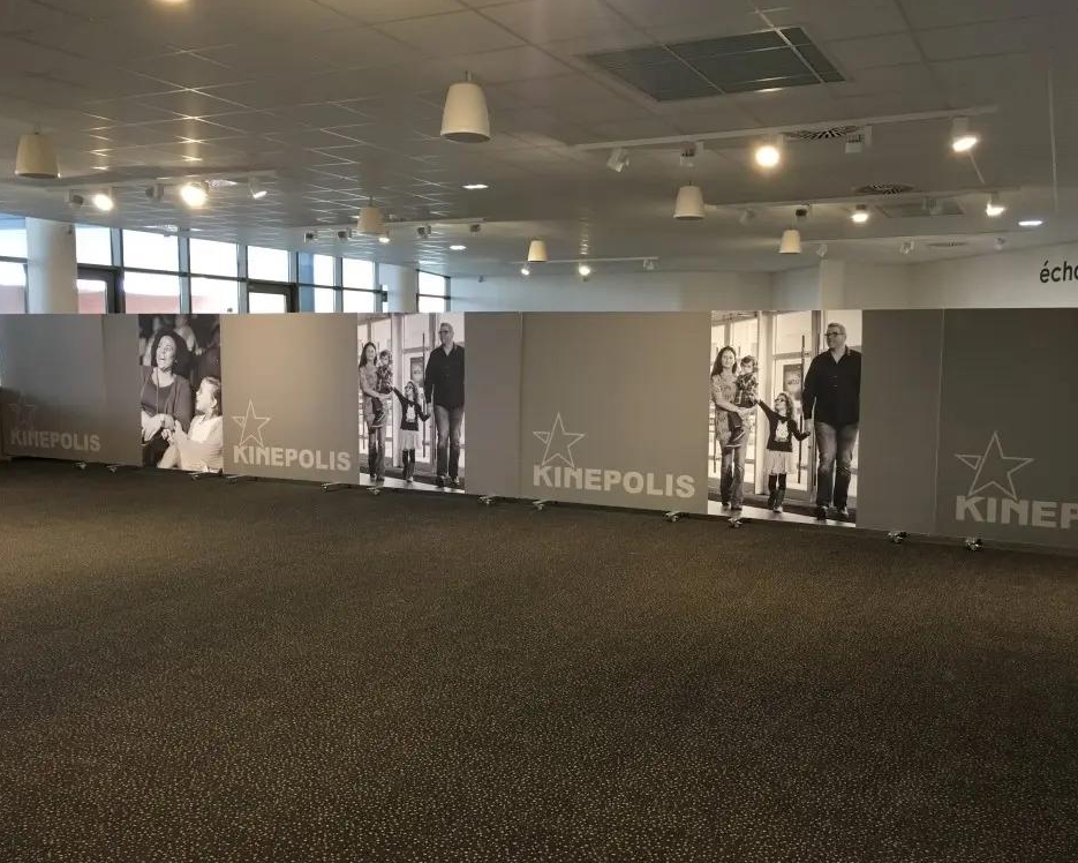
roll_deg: -0.6
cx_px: 570
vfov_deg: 47.1
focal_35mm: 31
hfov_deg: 57.1
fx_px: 989
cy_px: 440
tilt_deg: -4.6
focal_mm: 4.15
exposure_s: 1/33
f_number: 2.2
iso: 200
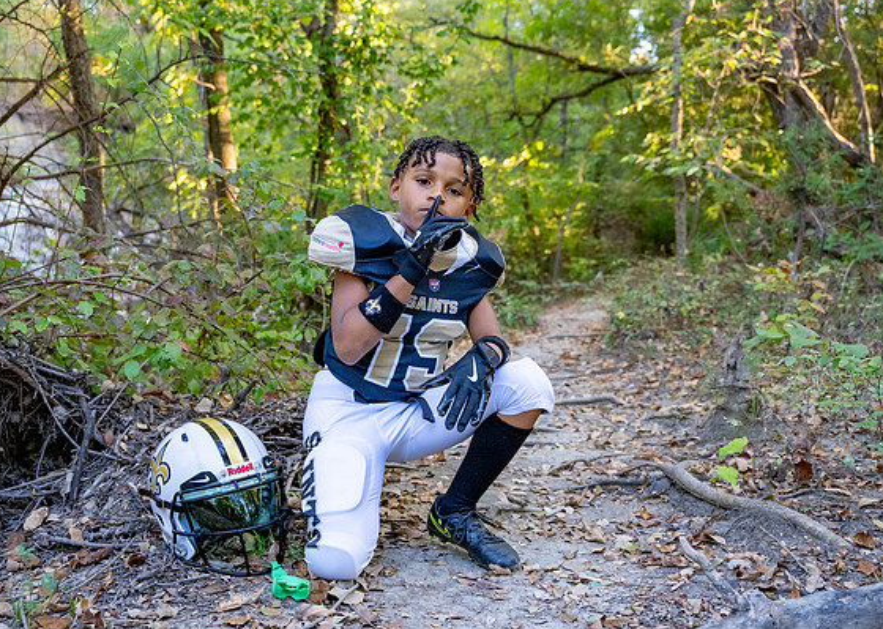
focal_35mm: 35
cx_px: 400
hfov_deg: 53.4
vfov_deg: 39.5
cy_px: 303
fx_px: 877
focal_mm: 24
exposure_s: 1/500
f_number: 2.8
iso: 1600
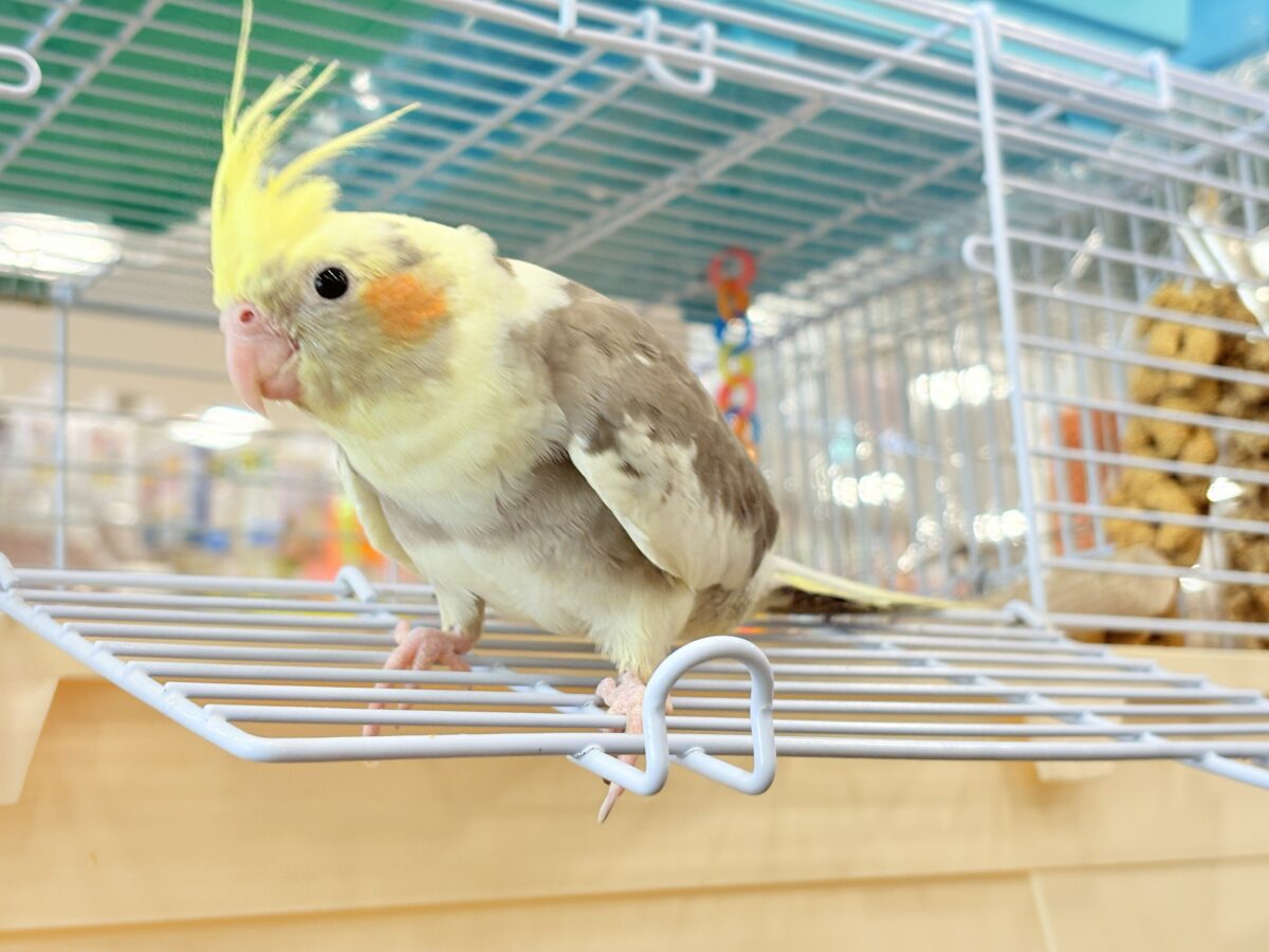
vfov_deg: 28.0
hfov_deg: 36.8
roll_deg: +4.2
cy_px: 476
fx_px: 1906
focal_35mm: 52
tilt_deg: +12.0
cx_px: 634
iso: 80
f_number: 1.6
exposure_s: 1/100
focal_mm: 5.96
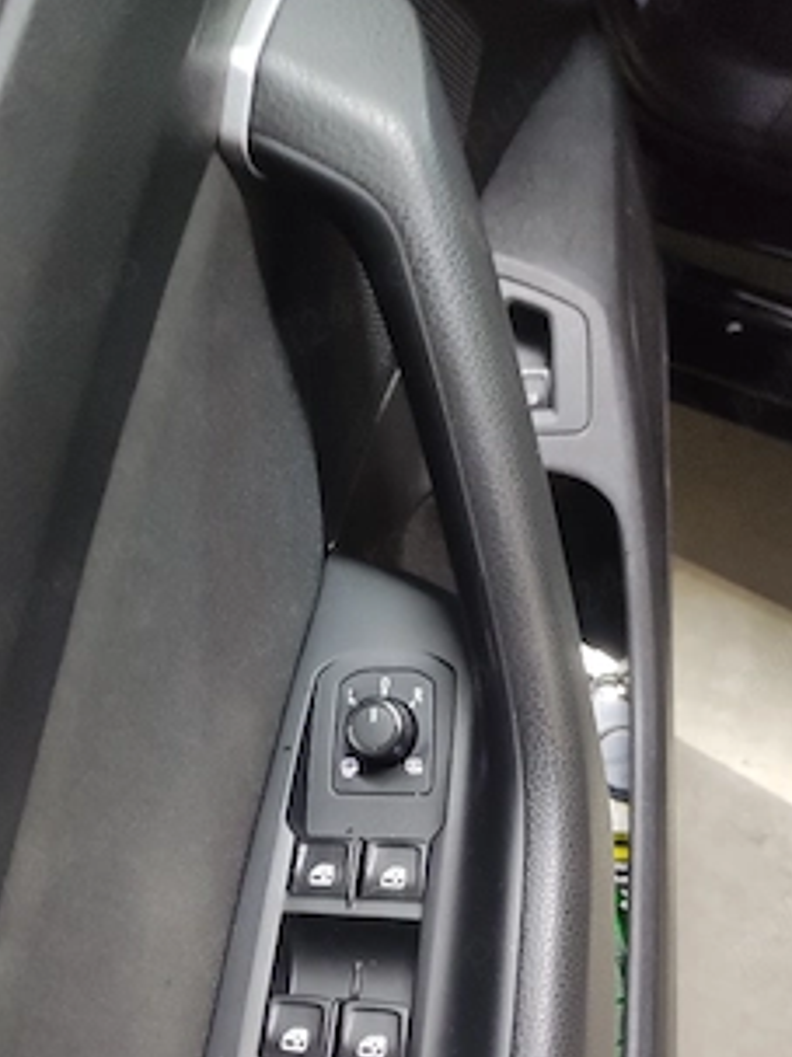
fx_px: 1007
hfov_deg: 42.9
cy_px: 652
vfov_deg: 54.8
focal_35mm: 33
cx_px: 370
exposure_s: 1/17
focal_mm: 5.43
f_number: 1.89
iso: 809
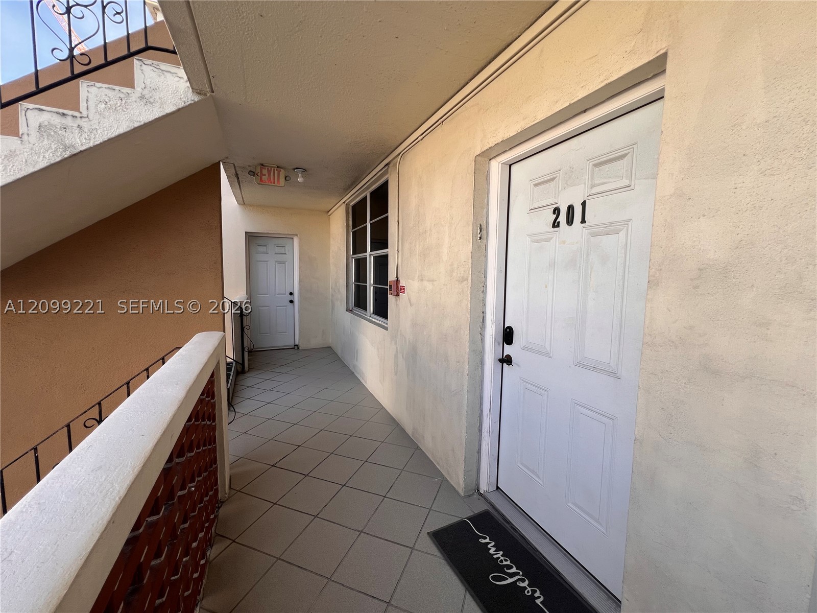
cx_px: 408
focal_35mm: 13
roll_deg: -0.8
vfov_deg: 89.9
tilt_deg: -5.7
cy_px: 306
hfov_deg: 106.2
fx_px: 307
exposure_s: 1/362
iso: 32
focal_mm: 1.57
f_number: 1.8
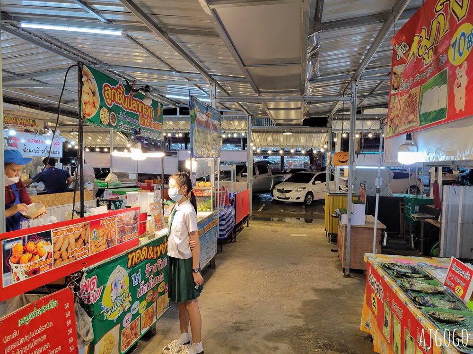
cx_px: 236
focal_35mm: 26
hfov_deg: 67.3
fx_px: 355
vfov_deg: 53.1
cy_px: 177
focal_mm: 5.4
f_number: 1.8
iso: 200
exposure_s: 1/100
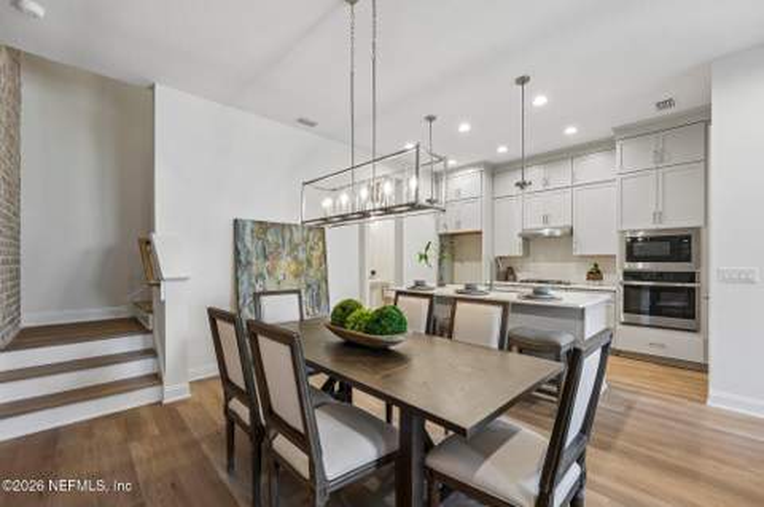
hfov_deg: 104.3
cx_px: 382
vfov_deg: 81.1
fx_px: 297
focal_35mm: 14
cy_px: 254
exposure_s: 1/4
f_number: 8
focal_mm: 14
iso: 100
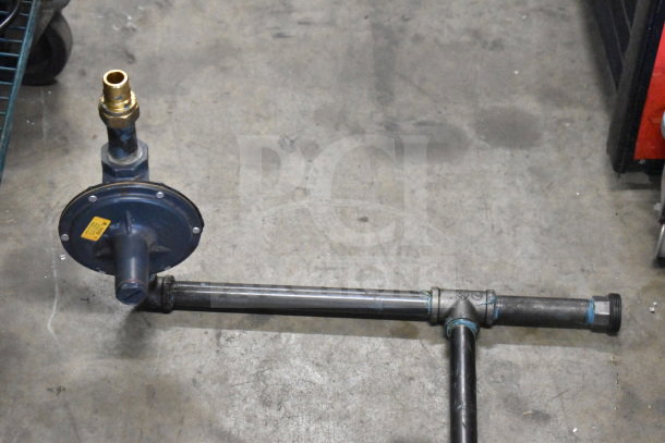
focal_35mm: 82
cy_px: 222
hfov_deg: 24.6
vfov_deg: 16.6
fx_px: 1524
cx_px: 332
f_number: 5.6
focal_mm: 55
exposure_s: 1/100
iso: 14400
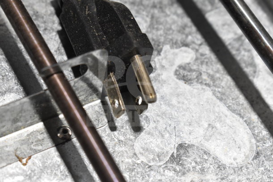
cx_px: 136
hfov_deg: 24.6
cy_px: 91
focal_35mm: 82
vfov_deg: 16.6
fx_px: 626
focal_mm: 55
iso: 1800
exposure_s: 1/100
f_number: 5.6
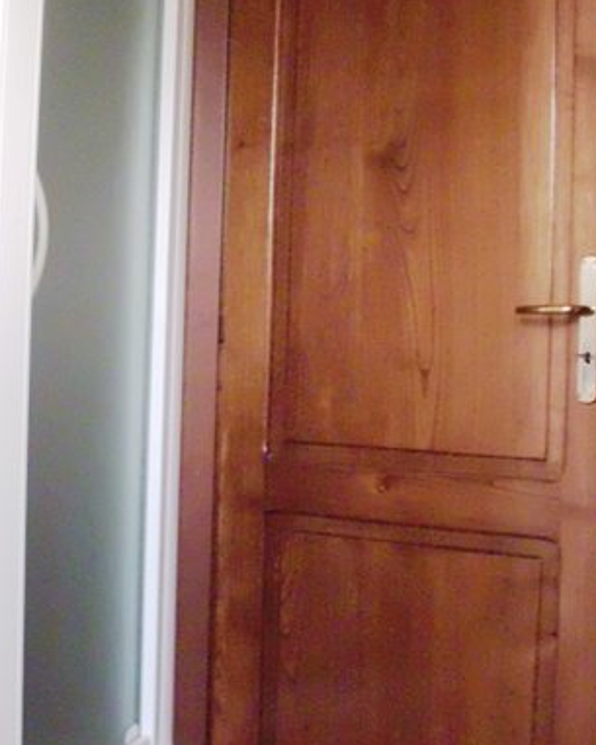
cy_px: 307
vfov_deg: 31.9
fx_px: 1300
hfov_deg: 25.8
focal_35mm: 59
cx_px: 277
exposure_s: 1/100
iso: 800
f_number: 2.9
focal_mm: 6.3
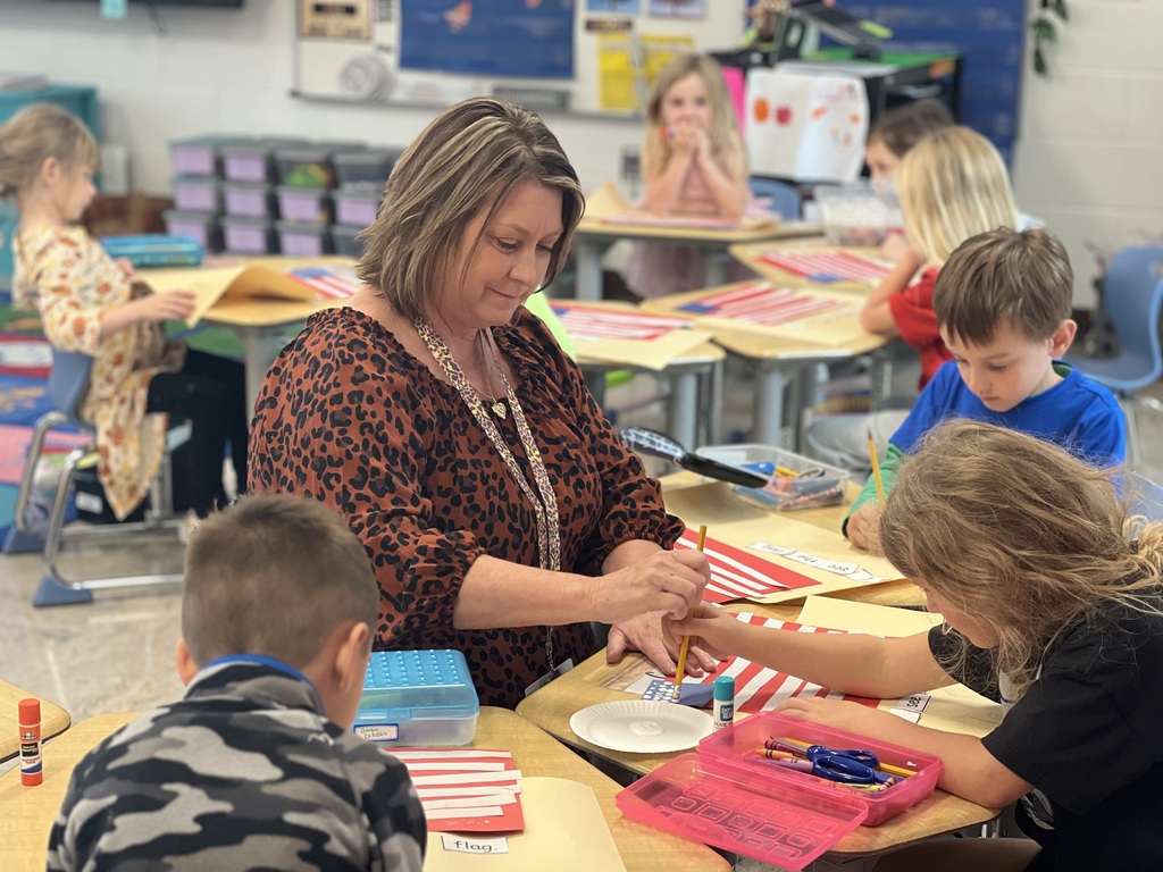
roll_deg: -1.3
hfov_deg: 25.3
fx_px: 2587
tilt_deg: -12.6
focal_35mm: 77
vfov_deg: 19.1
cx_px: 582
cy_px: 436
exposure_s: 1/31
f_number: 2.8
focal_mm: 9
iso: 160
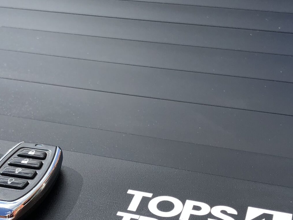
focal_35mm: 71
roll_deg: +1.3
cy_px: 167
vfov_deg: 20.5
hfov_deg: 27.3
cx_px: 101
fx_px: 601
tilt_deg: -36.4
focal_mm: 3.99
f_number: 1.8
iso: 20
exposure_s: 1/1263
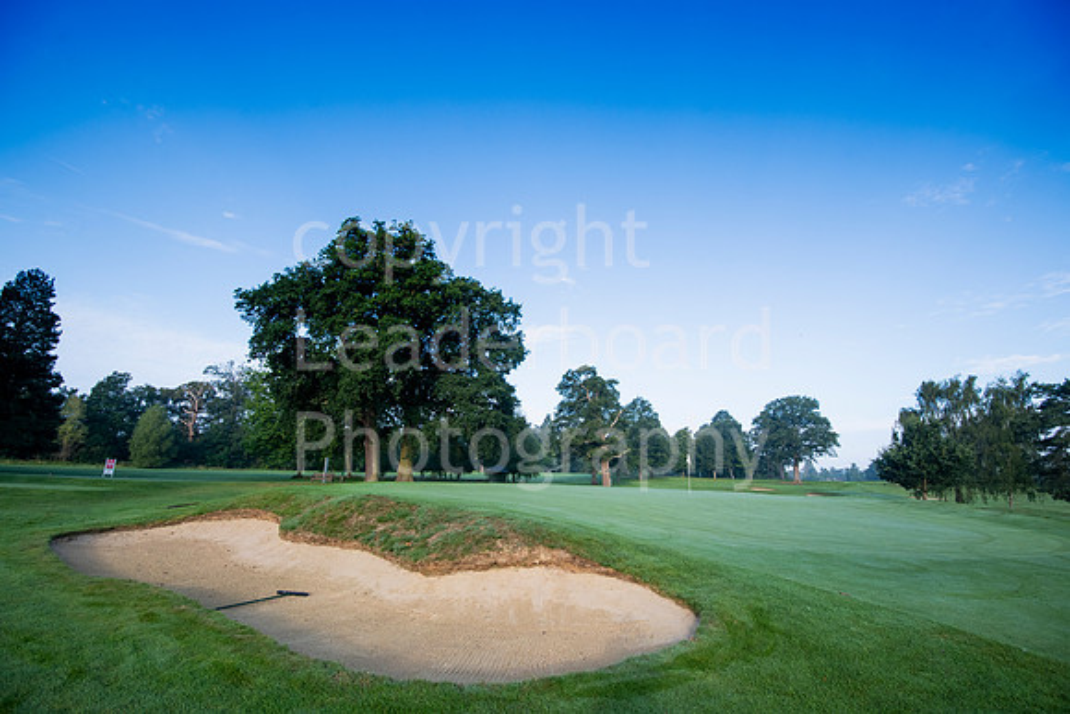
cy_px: 357
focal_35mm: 16
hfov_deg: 96.7
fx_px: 476
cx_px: 535
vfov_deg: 73.8
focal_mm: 16
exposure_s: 1/500
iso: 400
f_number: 7.1
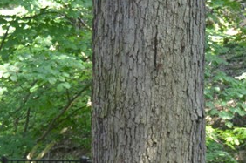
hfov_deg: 15.1
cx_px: 253
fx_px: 907
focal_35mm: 133
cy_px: 209
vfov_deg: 10.1
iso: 400
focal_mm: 23
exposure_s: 1/80
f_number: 4.5
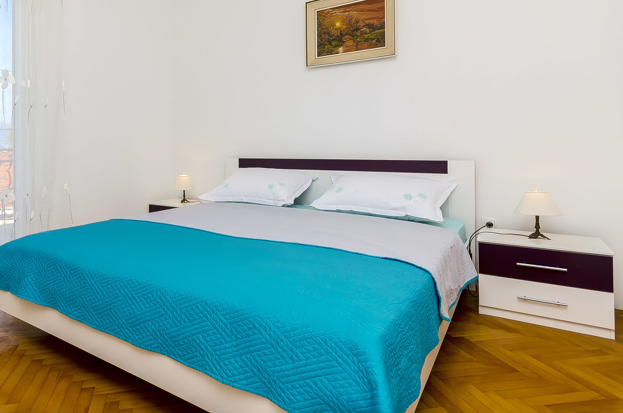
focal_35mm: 22
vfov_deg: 56.1
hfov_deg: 76.6
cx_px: 215
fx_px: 380
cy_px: 145
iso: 160
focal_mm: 10
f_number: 8
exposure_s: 1/250
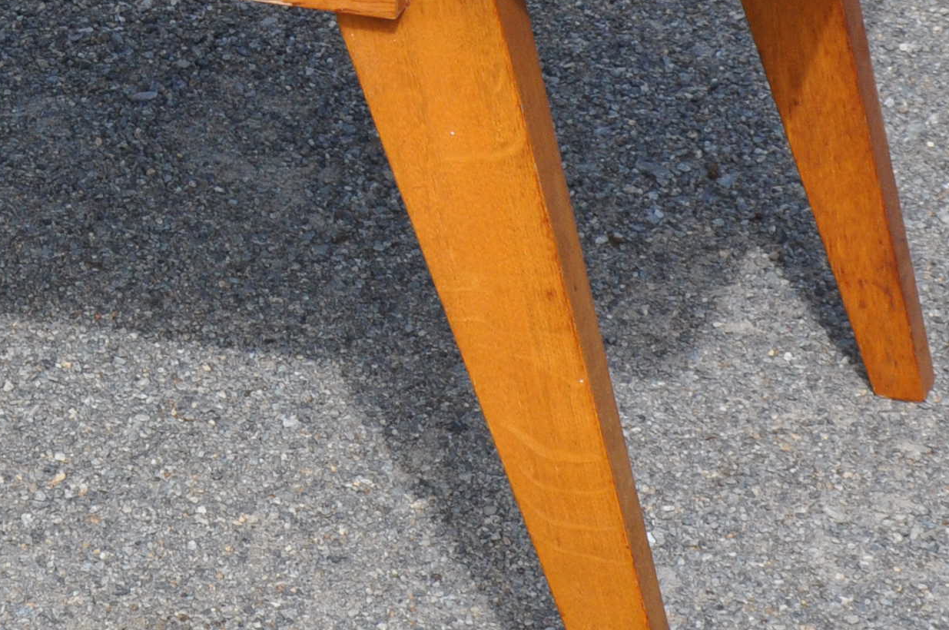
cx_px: -45
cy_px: -77
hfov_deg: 8.2
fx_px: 6582
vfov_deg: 5.5
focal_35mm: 250
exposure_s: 1/500
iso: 640
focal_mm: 48
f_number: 11
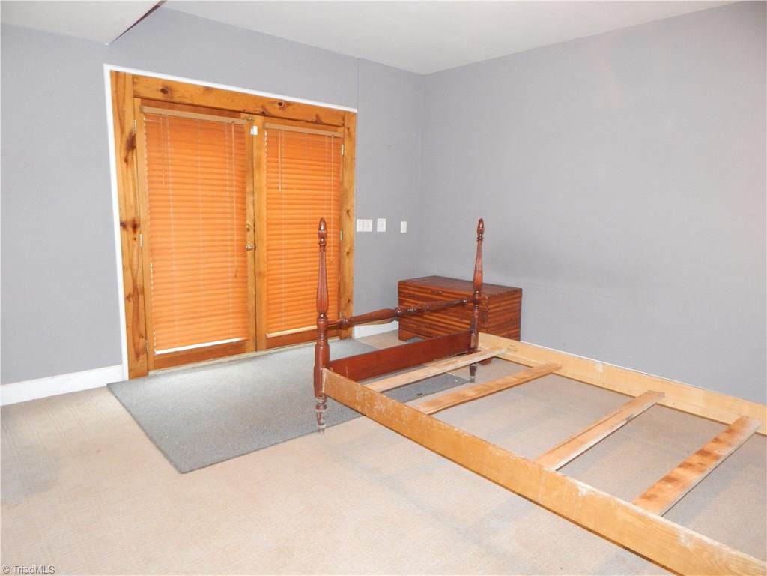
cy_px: 288
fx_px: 487
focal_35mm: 22
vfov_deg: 61.1
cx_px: 384
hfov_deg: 76.4
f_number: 3
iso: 450
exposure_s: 1/30
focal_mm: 4
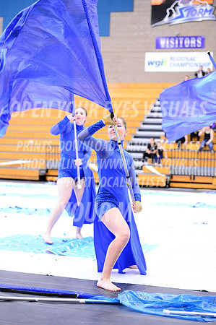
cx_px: 108
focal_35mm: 70
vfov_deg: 28.9
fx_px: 631
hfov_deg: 19.4
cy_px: 162
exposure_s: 1/250
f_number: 3.2
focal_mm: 70
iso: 8000
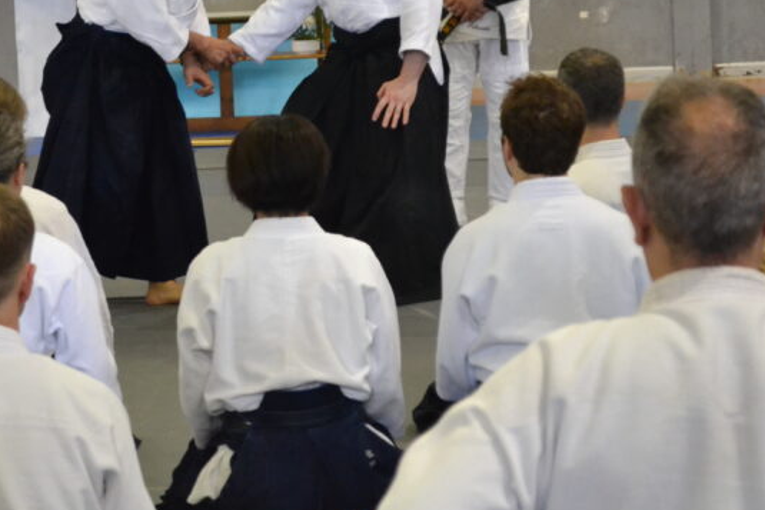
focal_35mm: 158
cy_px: 36
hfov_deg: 13.0
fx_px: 3357
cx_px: 266
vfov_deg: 8.7
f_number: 5.6
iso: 3200
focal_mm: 55
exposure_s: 1/125
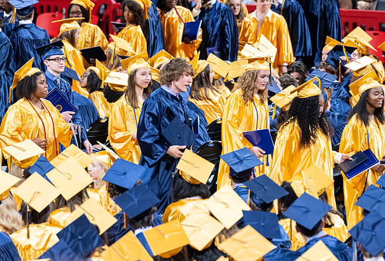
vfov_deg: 4.7
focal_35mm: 298
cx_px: 263
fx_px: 3205
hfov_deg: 6.9
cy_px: 104
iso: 2000
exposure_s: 1/200
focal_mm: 200
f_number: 4
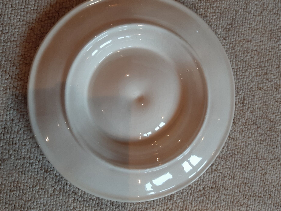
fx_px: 227
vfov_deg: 49.7
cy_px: 99
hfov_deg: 63.4
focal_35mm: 28
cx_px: 138
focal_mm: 3.93
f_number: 1.7
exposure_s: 1/50
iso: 125
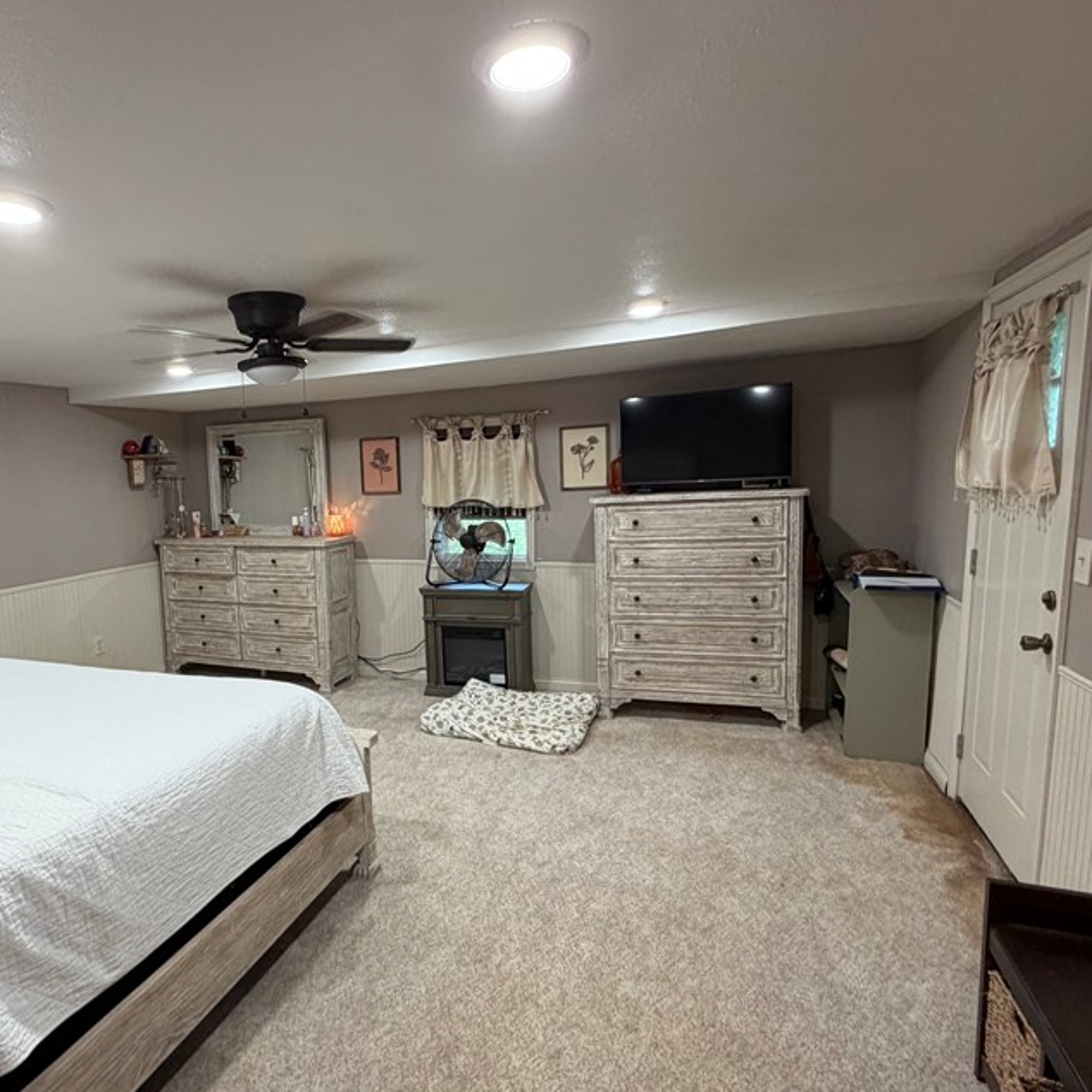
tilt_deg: -7.8
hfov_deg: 73.5
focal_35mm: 20
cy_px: 560
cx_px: 405
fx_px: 714
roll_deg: +2.4
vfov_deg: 74.8
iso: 160
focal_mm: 2.22
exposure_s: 1/60
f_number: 2.2
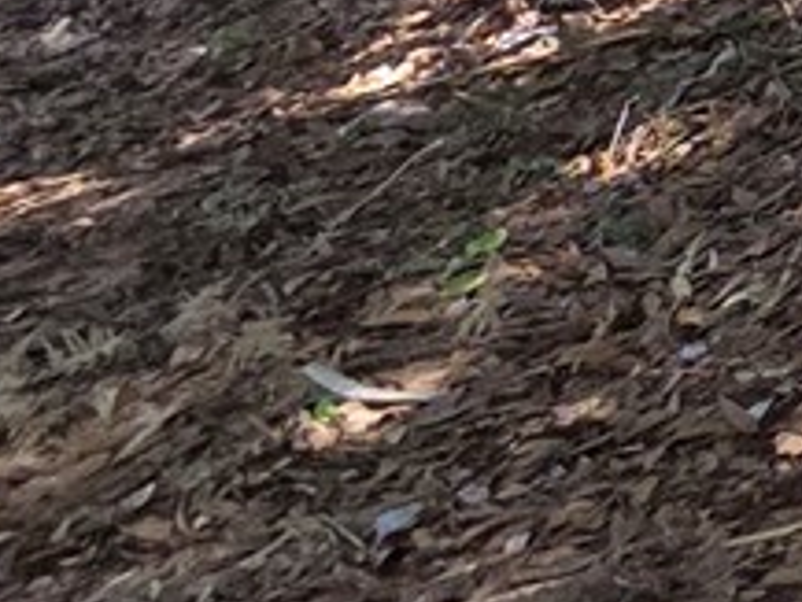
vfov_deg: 12.8
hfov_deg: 9.8
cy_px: -713
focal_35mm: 96
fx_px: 2225
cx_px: 2746
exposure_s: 1/208
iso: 50
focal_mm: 2.2
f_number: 2.2
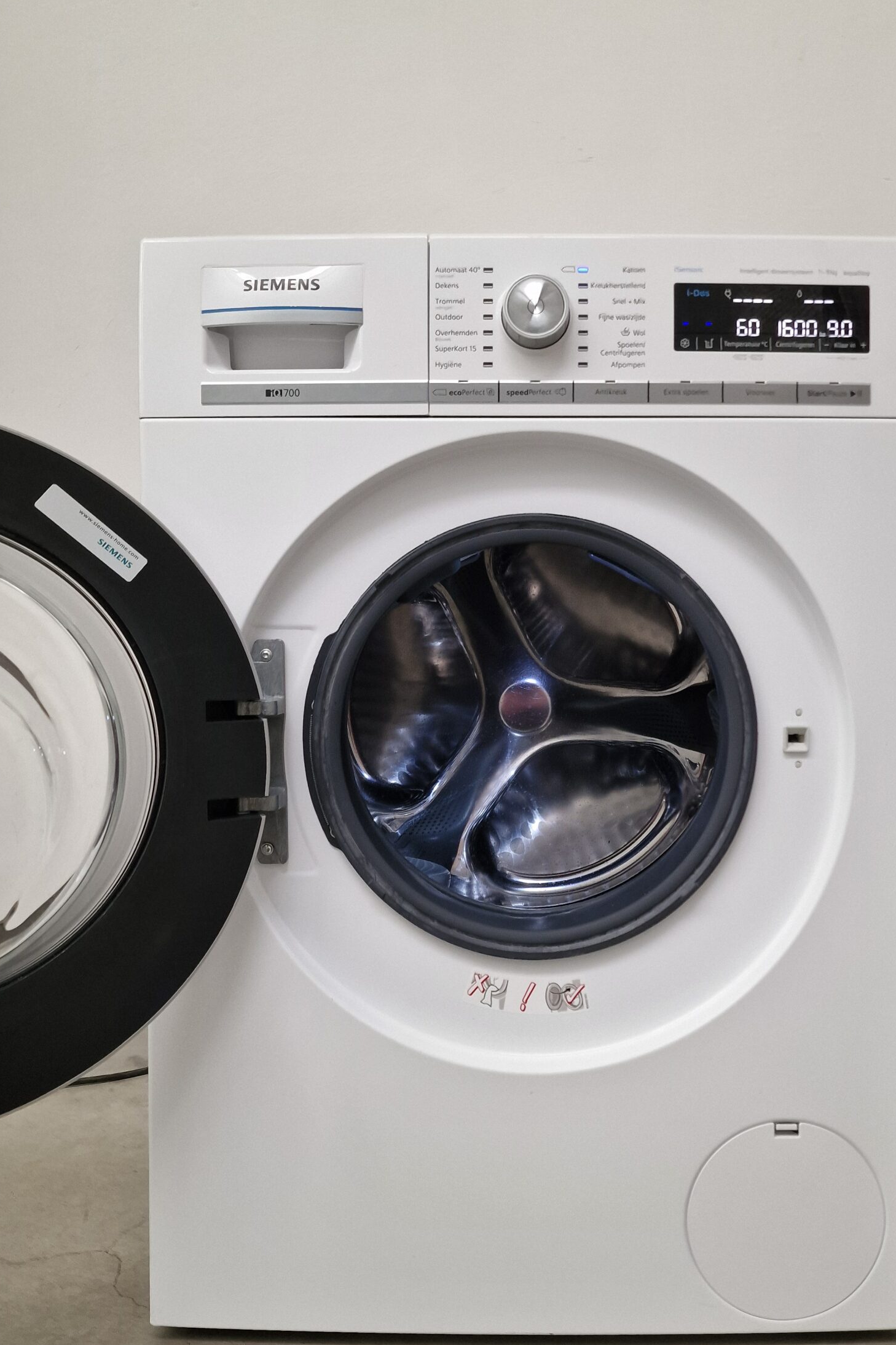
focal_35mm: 28
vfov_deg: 65.5
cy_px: 694
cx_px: 512
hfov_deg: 46.3
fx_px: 1045
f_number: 1.8
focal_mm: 6.4
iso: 160
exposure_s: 1/100
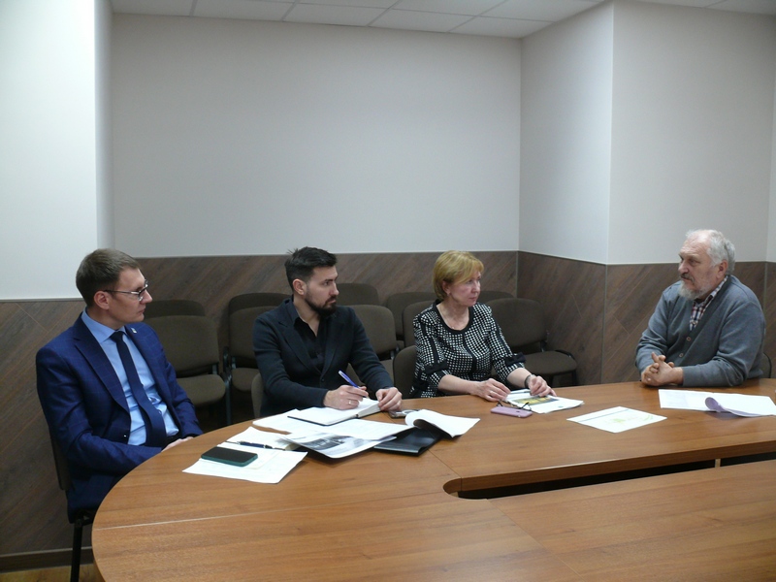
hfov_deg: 52.6
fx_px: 785
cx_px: 388
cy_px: 291
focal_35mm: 35
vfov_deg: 40.7
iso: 200
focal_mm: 7.4
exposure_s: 1/30
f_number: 2.8
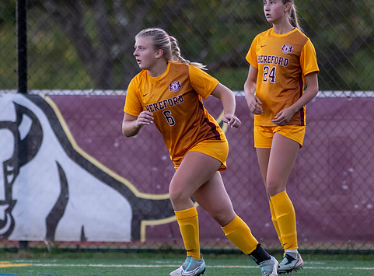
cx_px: 117
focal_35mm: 864
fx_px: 9282
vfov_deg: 1.7
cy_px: 162
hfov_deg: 2.3
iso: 1600
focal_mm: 300
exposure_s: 1/1600
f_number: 2.8
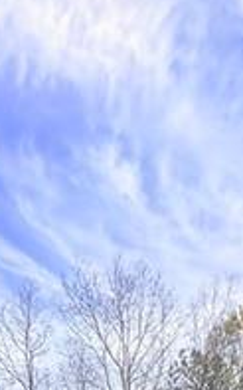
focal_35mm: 58
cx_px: 162
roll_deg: -1.1
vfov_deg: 23.6
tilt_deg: +6.5
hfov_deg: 22.3
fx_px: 615
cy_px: 651
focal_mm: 2.22
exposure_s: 1/1976
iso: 64
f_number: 2.2
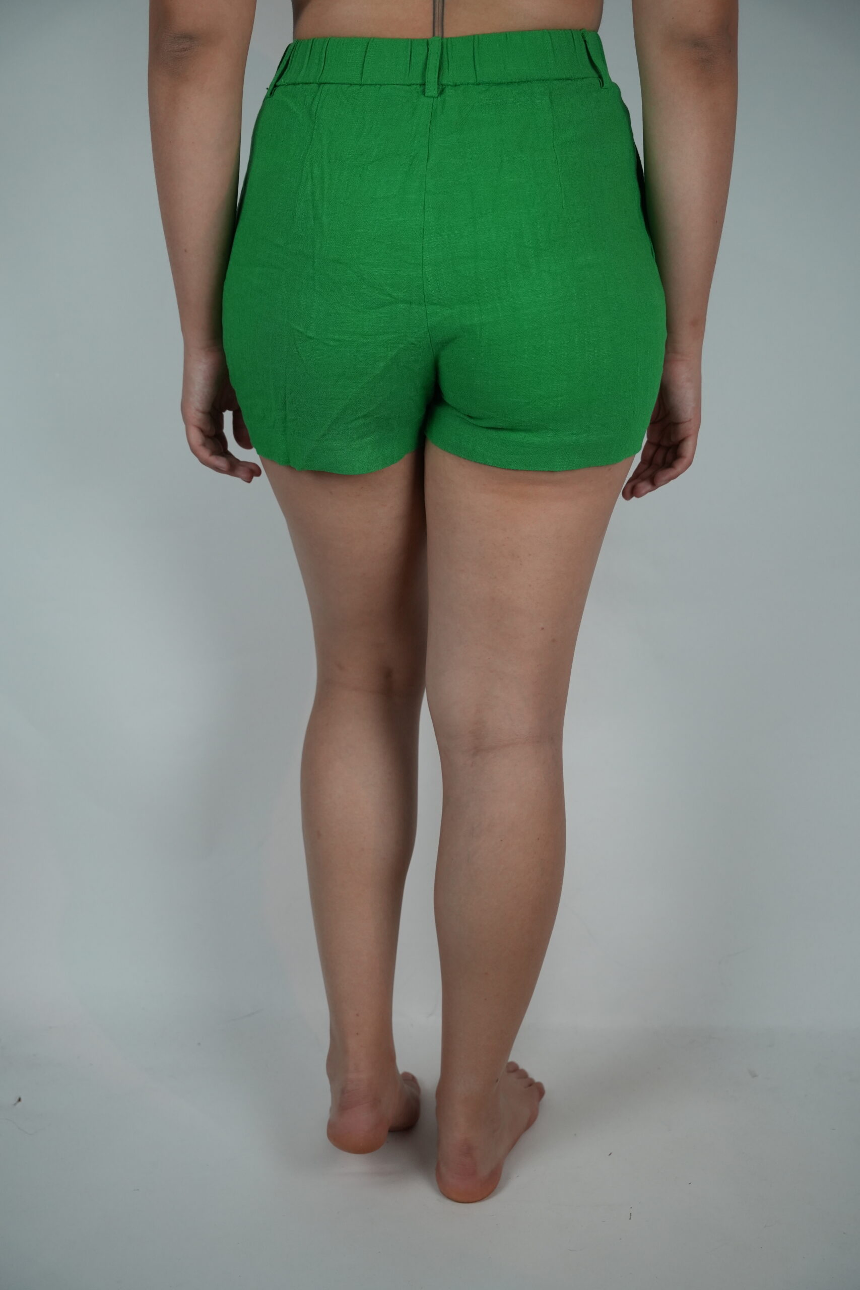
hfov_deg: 35.2
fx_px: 1354
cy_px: 645
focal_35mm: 38
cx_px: 430
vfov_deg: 50.9
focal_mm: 37.8
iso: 1600
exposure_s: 1/160
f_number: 4
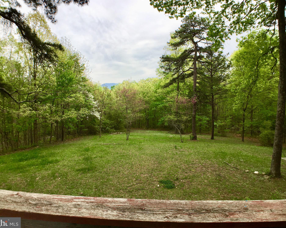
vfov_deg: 47.1
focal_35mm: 31
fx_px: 262
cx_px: 139
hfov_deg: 57.2
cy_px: 113
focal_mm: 4.15
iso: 25
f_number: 2.2
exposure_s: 1/1183
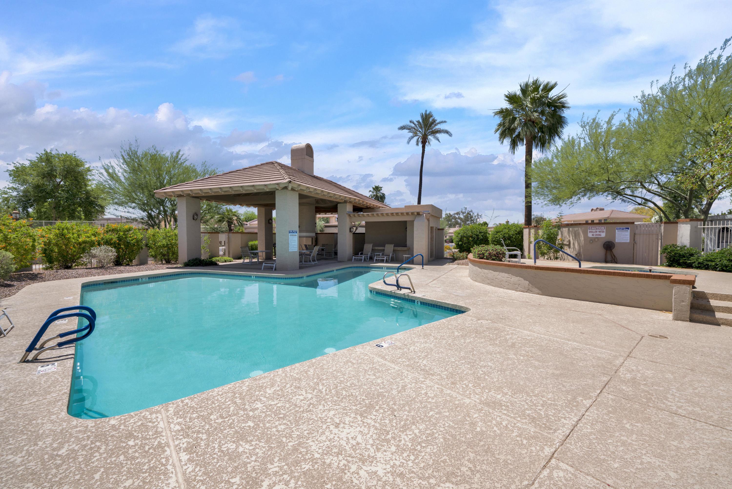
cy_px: 244
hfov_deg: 100.4
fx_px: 305
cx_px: 366
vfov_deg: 77.3
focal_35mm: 15
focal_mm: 15
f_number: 8
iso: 125
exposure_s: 1/200
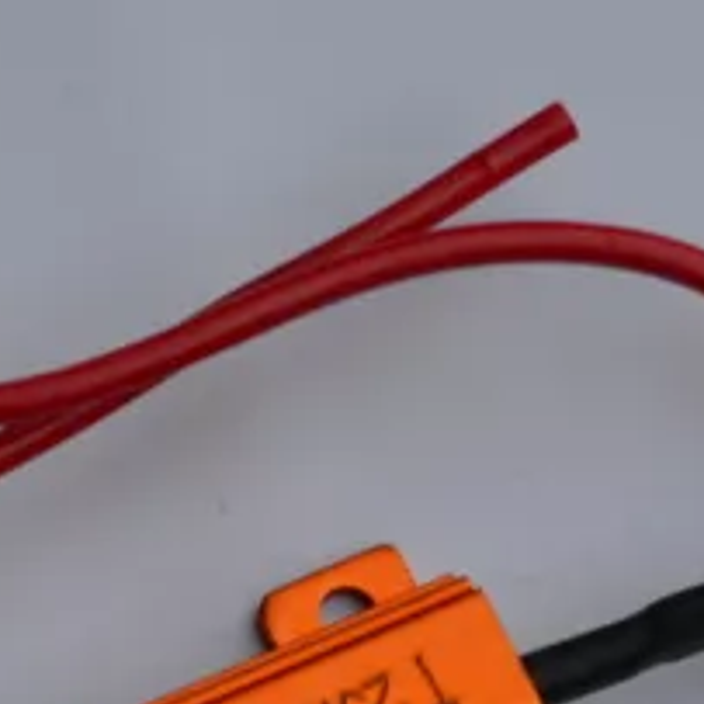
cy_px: 1021
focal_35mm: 442
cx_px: 444
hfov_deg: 4.0
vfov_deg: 4.0
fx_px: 10163
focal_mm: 55
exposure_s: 1/60
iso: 400
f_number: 5.6
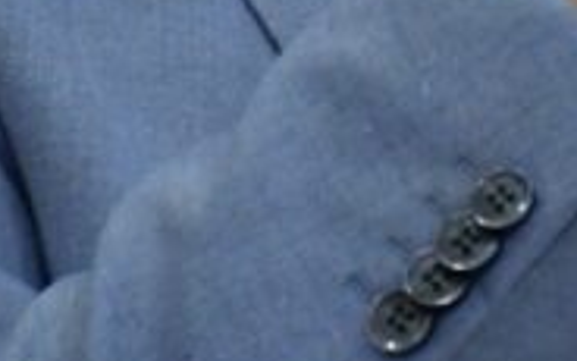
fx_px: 12517
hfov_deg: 2.6
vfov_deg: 1.6
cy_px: -363
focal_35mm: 796
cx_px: 533
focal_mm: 75
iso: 3200
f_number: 5
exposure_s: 1/125
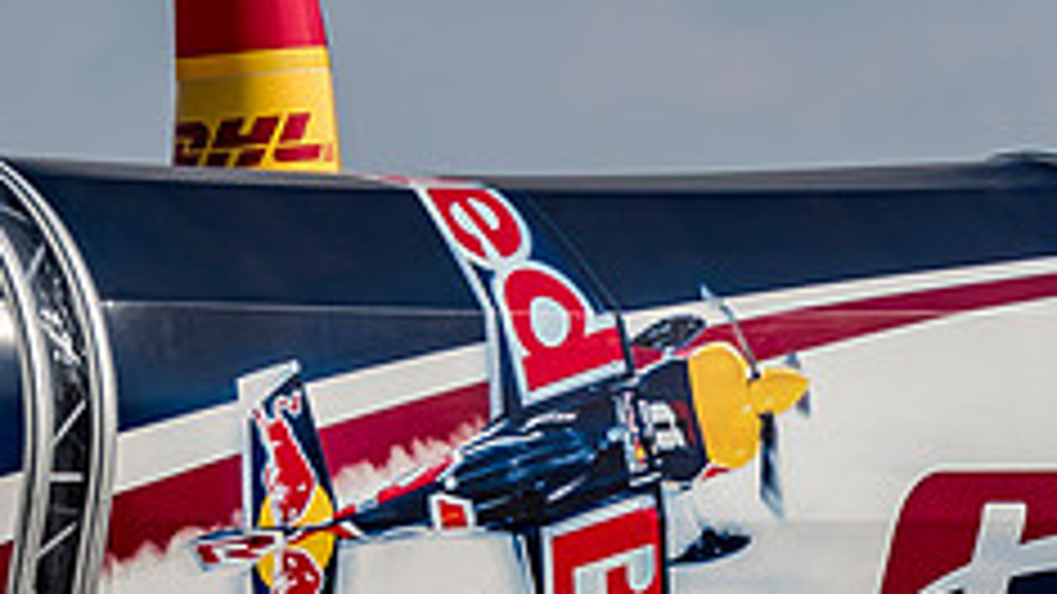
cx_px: 454
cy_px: -164
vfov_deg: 1.1
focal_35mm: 1132
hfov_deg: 1.9
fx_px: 31716
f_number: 11
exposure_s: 1/500
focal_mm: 210
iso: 200
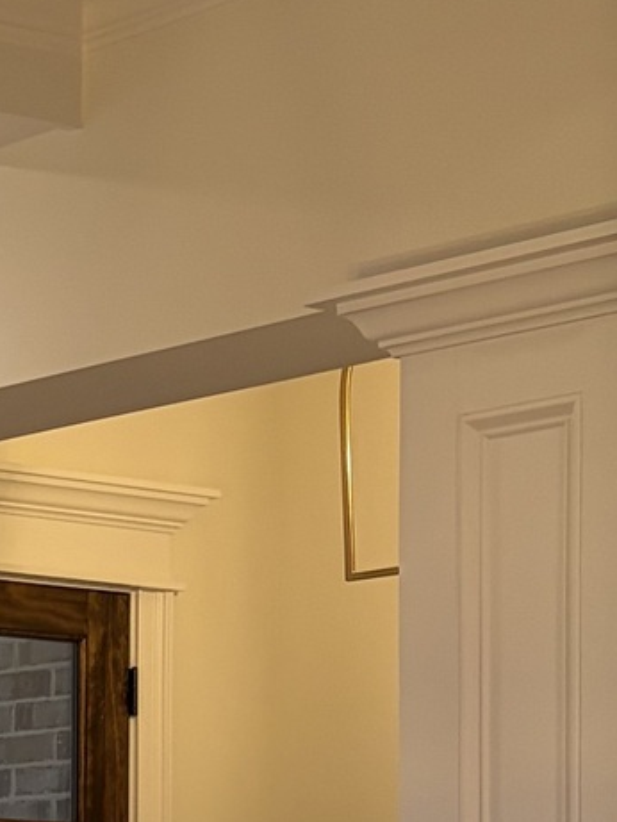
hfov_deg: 9.9
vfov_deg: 14.7
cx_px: -922
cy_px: 958
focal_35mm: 130
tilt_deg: +1.3
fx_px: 3088
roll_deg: -0.7
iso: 80
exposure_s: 1/60
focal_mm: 5.96
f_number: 1.6
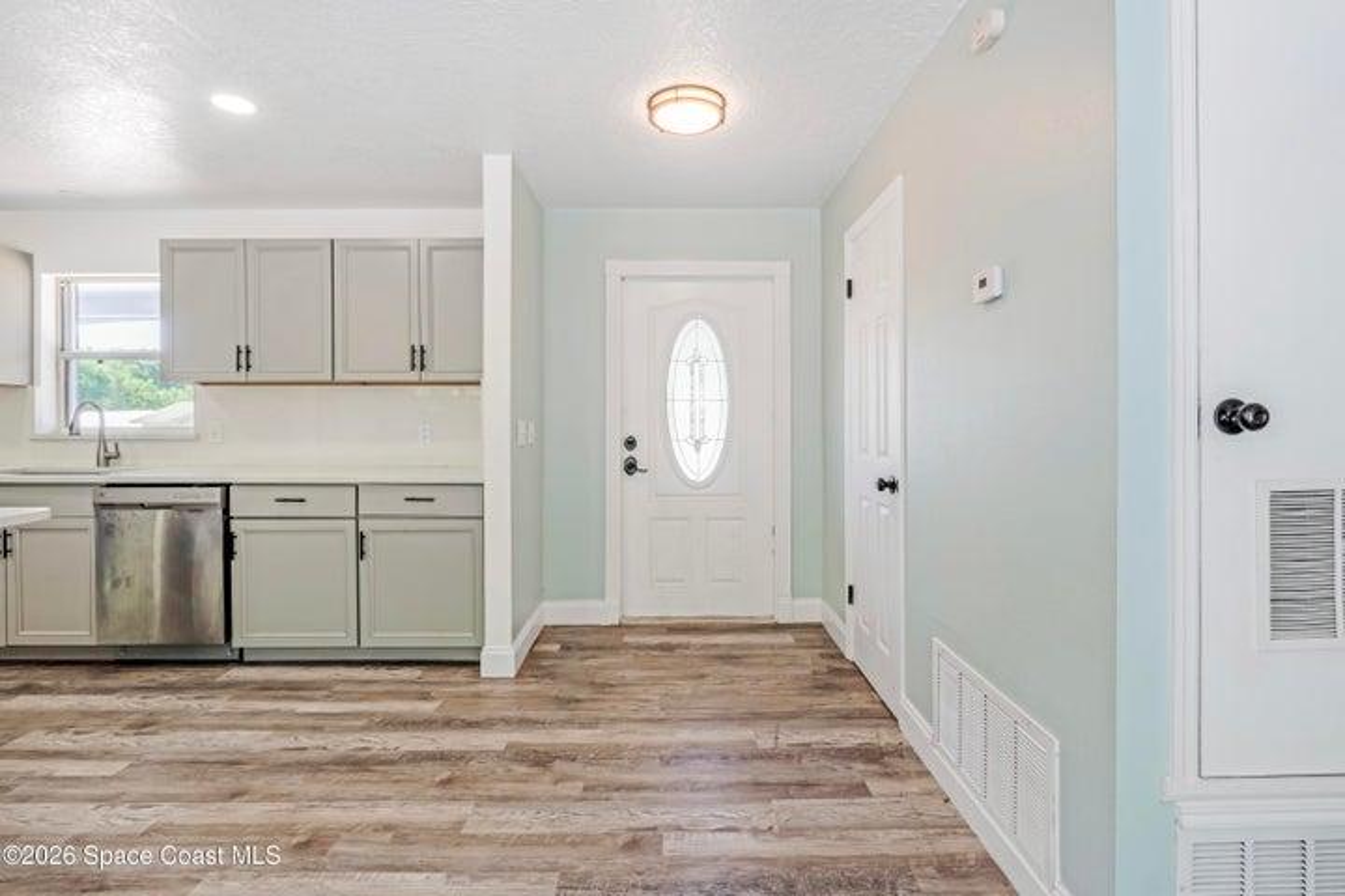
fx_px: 616
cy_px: 448
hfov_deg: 95.0
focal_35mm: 16
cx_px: 672
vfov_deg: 72.1
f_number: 9
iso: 200
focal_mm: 11
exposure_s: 1/250
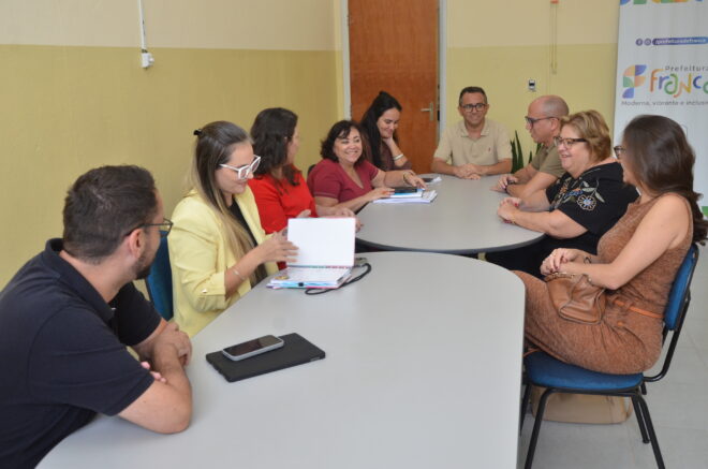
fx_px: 706
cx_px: 354
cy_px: 234
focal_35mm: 36
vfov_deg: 36.7
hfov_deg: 53.2
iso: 800
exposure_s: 1/60
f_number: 7.1
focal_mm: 24
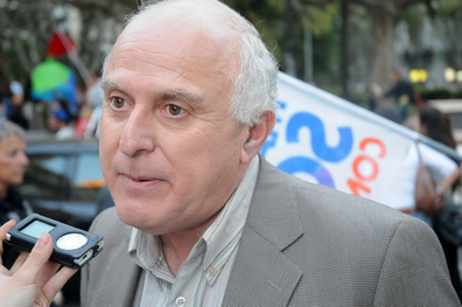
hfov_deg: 27.0
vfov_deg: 18.1
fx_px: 961
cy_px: 154
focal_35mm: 75
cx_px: 231
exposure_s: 1/80
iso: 1600
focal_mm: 50
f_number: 4.5
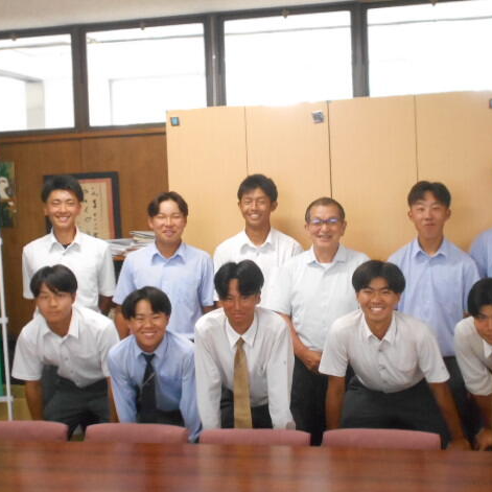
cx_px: 287
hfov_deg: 28.6
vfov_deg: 28.6
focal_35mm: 60
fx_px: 965
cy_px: 242
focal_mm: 8.8
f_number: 4.5
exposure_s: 1/60
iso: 800
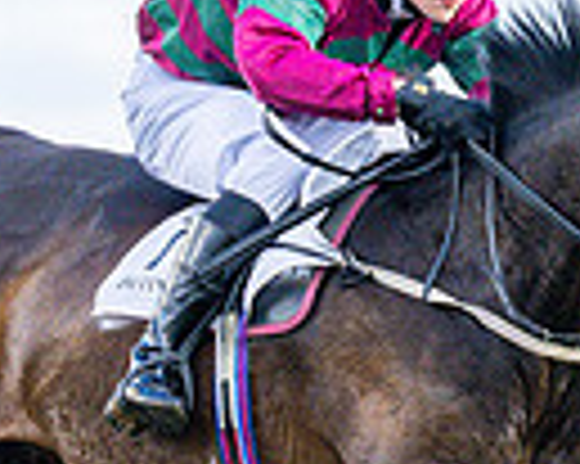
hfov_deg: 3.6
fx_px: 9348
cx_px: 140
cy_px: 215
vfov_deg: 2.8
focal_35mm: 545
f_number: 4
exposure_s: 1/2000
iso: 640
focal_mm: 77
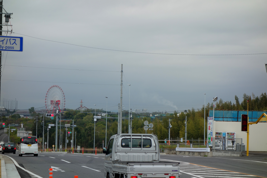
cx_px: 134
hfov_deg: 20.4
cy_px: 89
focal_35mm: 100
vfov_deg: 13.7
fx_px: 742
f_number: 5.6
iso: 125
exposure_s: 1/500
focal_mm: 37.1
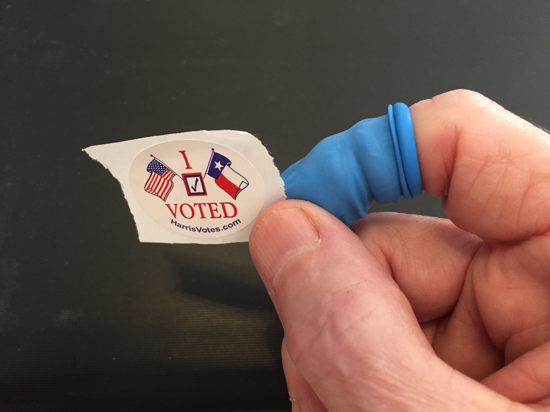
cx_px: 275
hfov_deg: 61.7
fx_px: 461
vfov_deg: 48.2
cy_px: 206
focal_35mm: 29
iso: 200
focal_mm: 4.15
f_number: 2.2
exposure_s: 1/30
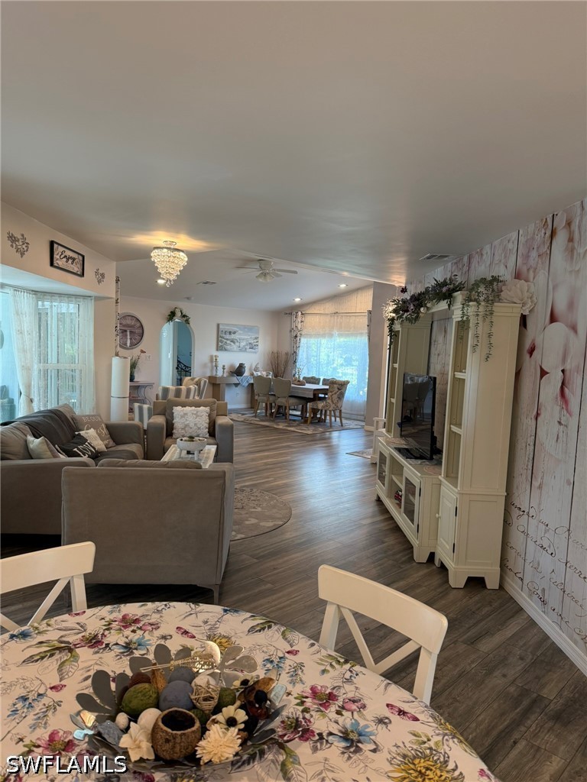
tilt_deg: -3.8
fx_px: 543
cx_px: 294
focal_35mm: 24
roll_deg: -3.3
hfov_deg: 56.8
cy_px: 391
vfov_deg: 71.6
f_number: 1.78
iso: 200
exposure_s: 1/122
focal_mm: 6.76
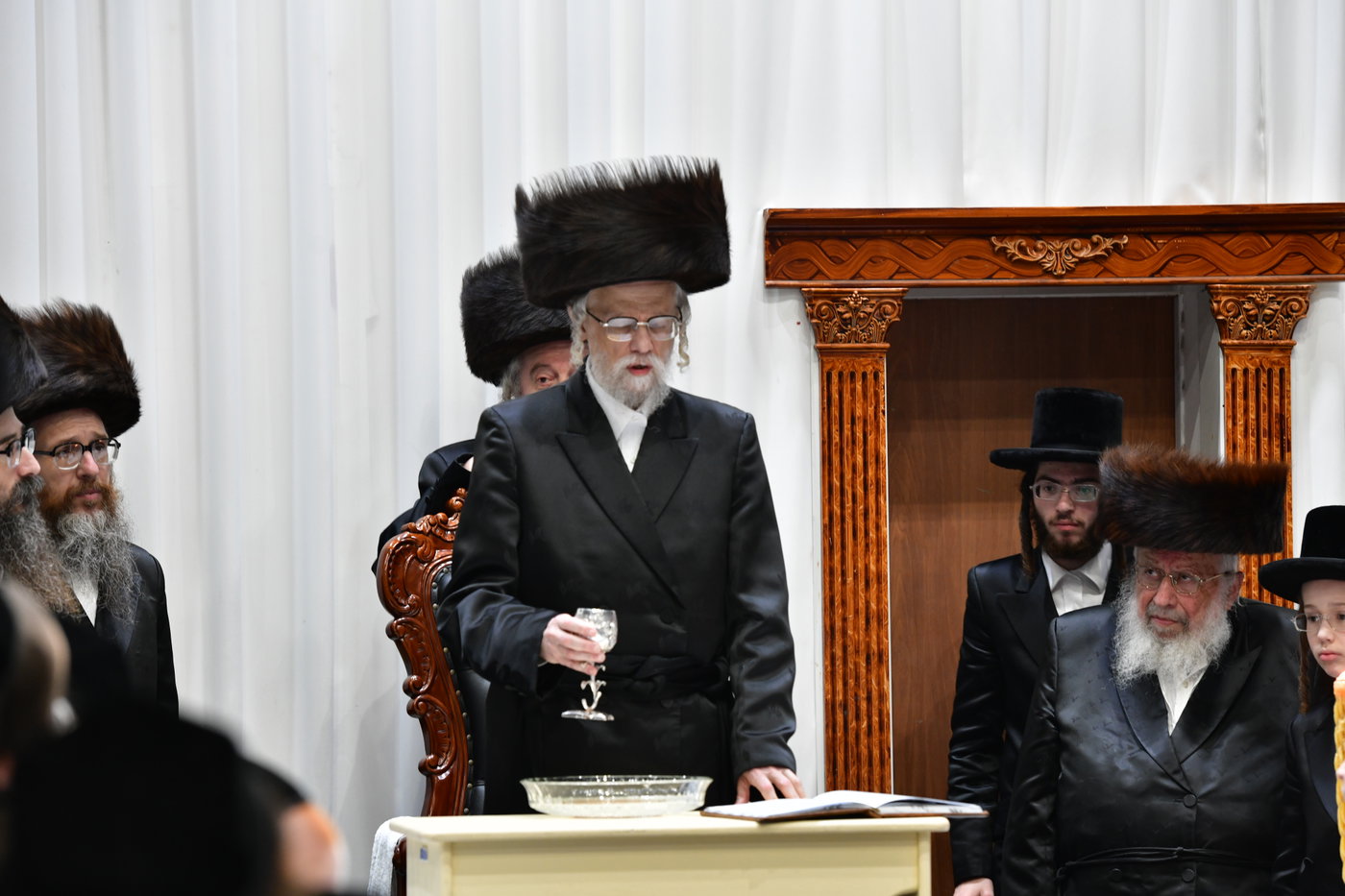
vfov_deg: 9.8
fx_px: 5230
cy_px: 448
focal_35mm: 140
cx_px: 672
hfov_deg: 14.7
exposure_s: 1/100
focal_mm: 140
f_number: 5.6
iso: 1600
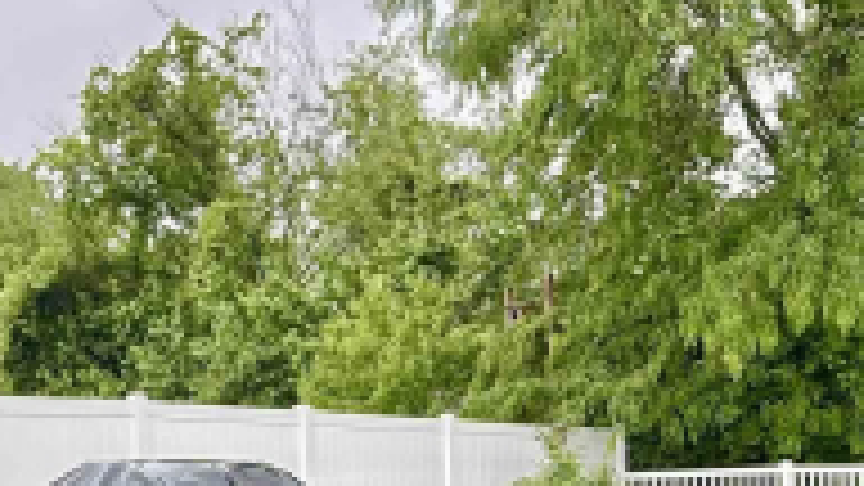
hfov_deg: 38.4
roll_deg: +1.8
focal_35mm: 53
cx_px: 241
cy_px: 464
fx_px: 1214
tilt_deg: -0.9
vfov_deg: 22.0
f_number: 2.2
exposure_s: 1/99
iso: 50
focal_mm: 2.22
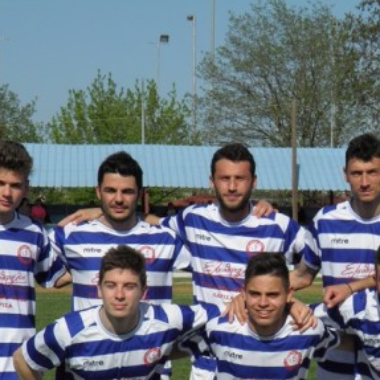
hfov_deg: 13.7
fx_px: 1565
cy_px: 322
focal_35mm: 126
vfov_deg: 13.7
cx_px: 336
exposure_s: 1/500
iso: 50
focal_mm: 11.2
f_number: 6
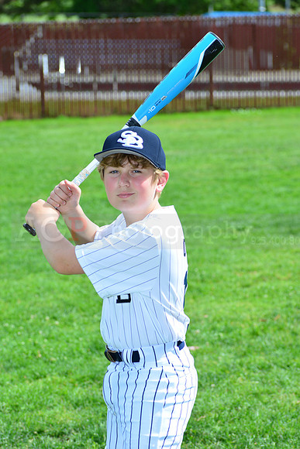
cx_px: 150
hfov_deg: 11.0
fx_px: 1561
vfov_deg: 16.4
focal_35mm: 125
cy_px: 224
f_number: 8
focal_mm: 125
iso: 160
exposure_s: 1/200
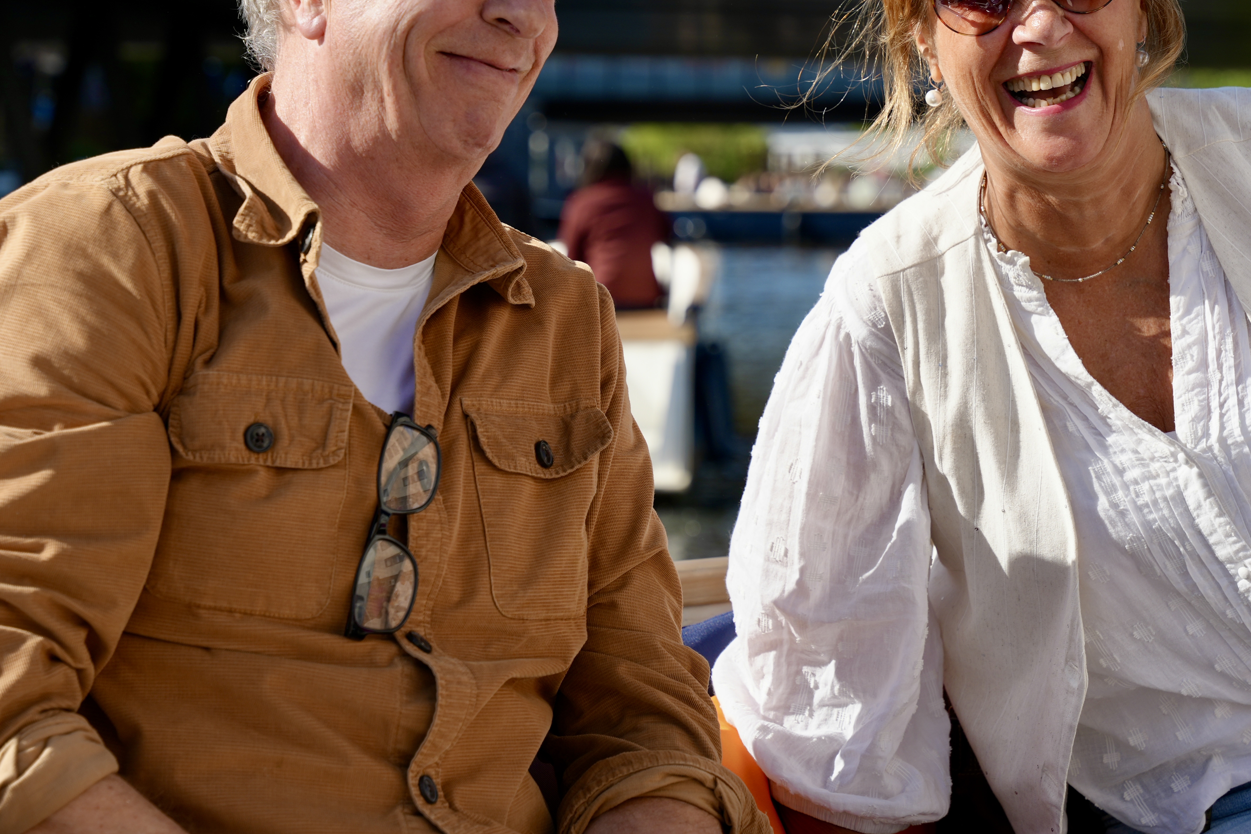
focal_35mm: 93
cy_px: 225
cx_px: 771
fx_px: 3223
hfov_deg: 21.9
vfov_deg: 14.7
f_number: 4.5
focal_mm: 62.5
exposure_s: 1/1000
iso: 100
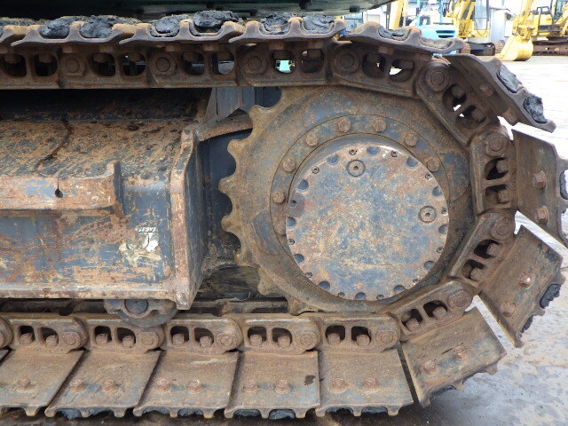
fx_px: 558
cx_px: 284
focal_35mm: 34
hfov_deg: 54.0
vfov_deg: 41.8
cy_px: 213
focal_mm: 6.1
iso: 125
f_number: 3.8
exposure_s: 1/80
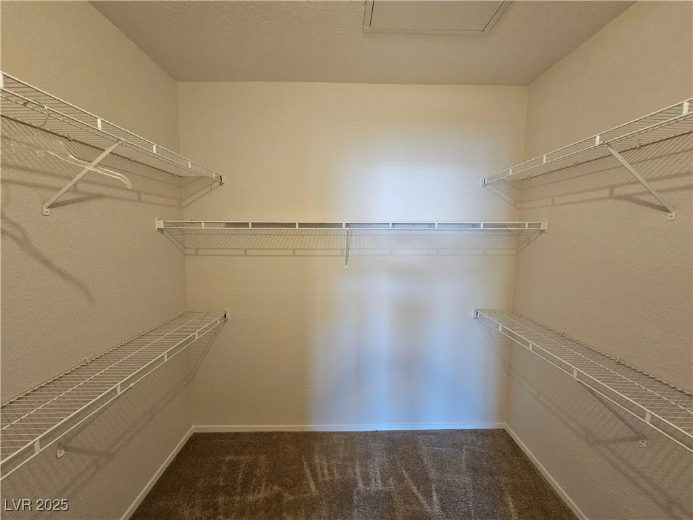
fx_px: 260
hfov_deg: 106.2
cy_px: 260
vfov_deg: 89.9
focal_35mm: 13
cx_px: 346
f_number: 2.2
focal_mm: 2.2
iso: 320
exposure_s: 1/60.2
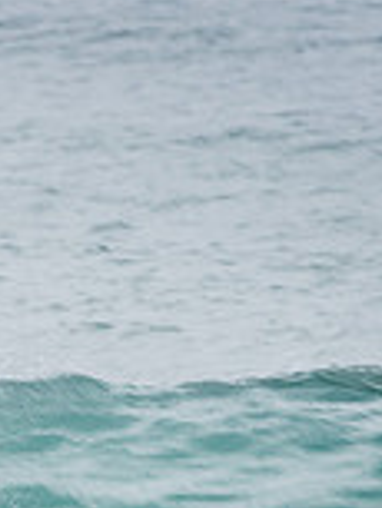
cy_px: 616
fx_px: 26742
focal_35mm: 1820
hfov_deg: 0.8
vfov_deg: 1.1
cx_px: -296
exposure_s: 1/30
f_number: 7.1
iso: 64
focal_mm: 500
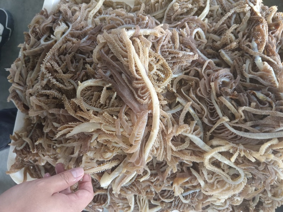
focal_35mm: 23
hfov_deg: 73.9
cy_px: 106
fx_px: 188
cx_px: 142
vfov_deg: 58.9
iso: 2353
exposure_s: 1/50
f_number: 1.88
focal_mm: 5.59
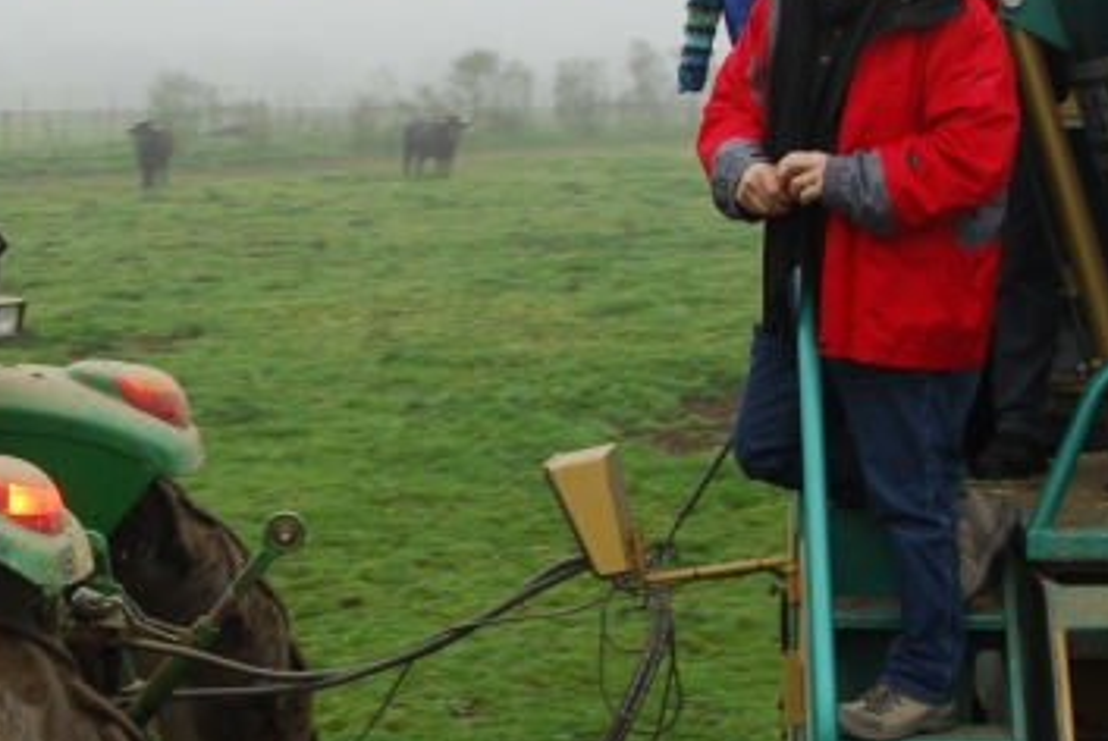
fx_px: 2680
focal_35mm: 87
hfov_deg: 23.3
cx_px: 374
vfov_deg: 15.7
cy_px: 328
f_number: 3.5
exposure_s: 1/60
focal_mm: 20
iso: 160
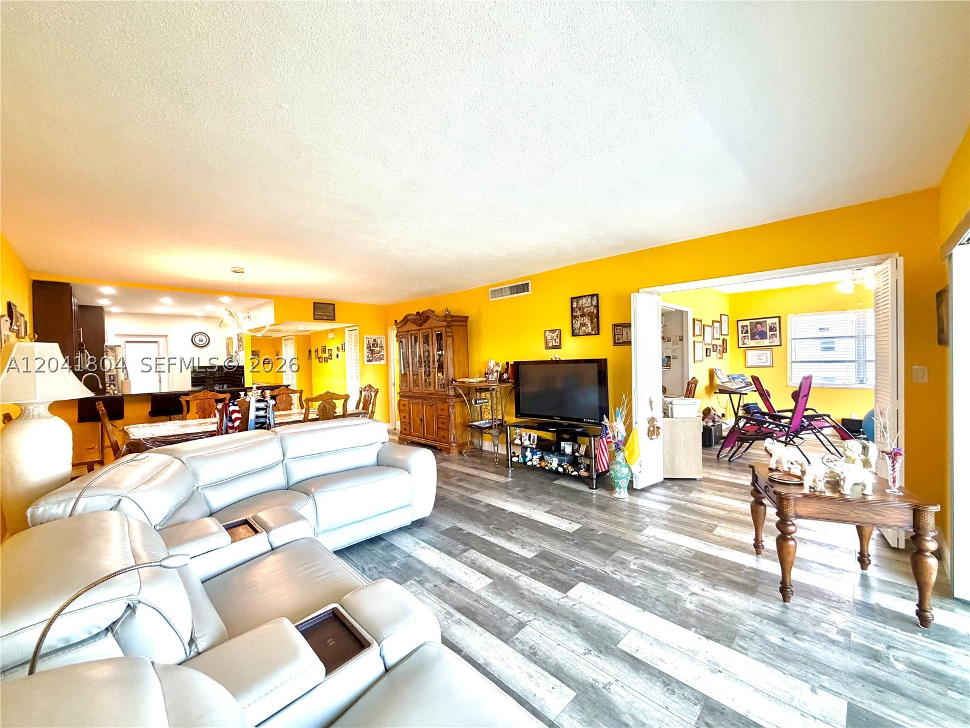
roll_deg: +1.5
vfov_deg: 85.7
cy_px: 364
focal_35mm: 14
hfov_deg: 102.1
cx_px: 485
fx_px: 392
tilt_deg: +0.0
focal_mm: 2.22
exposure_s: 1/120
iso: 250
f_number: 2.2
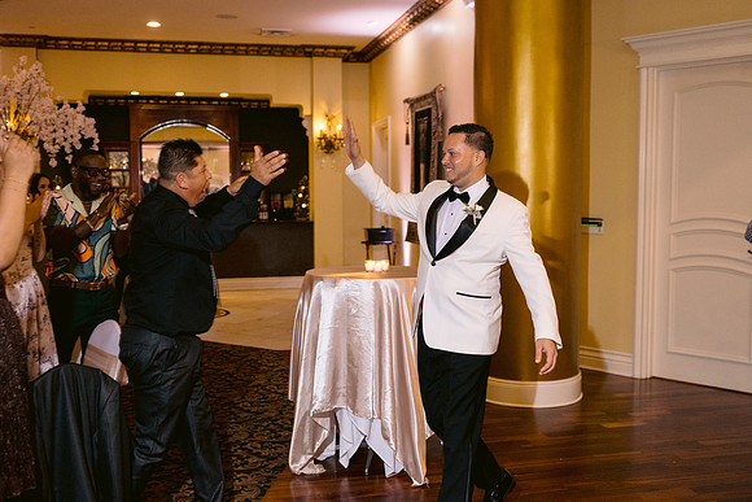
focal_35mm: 38
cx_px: 378
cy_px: 242
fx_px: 804
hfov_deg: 50.1
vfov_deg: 34.7
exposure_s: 1/125
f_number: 2.8
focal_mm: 35
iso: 1600
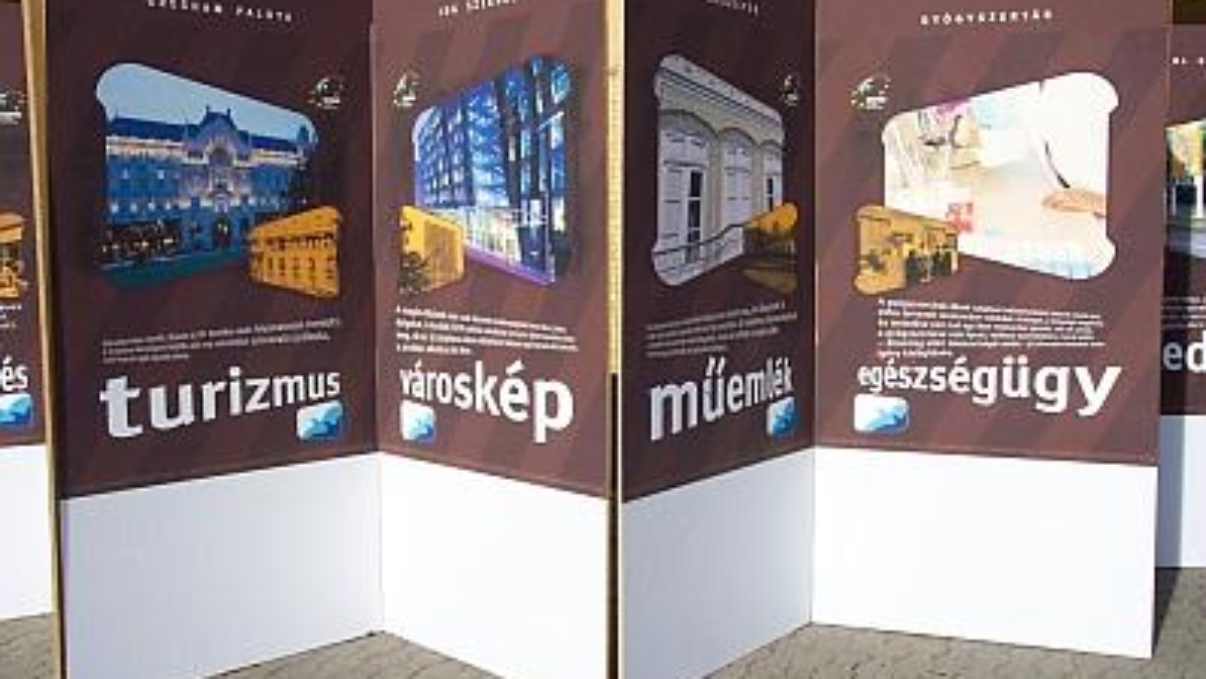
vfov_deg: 29.7
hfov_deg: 50.5
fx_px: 1279
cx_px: 603
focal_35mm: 40
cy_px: 291
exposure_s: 1/700
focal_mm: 8
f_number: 4.8
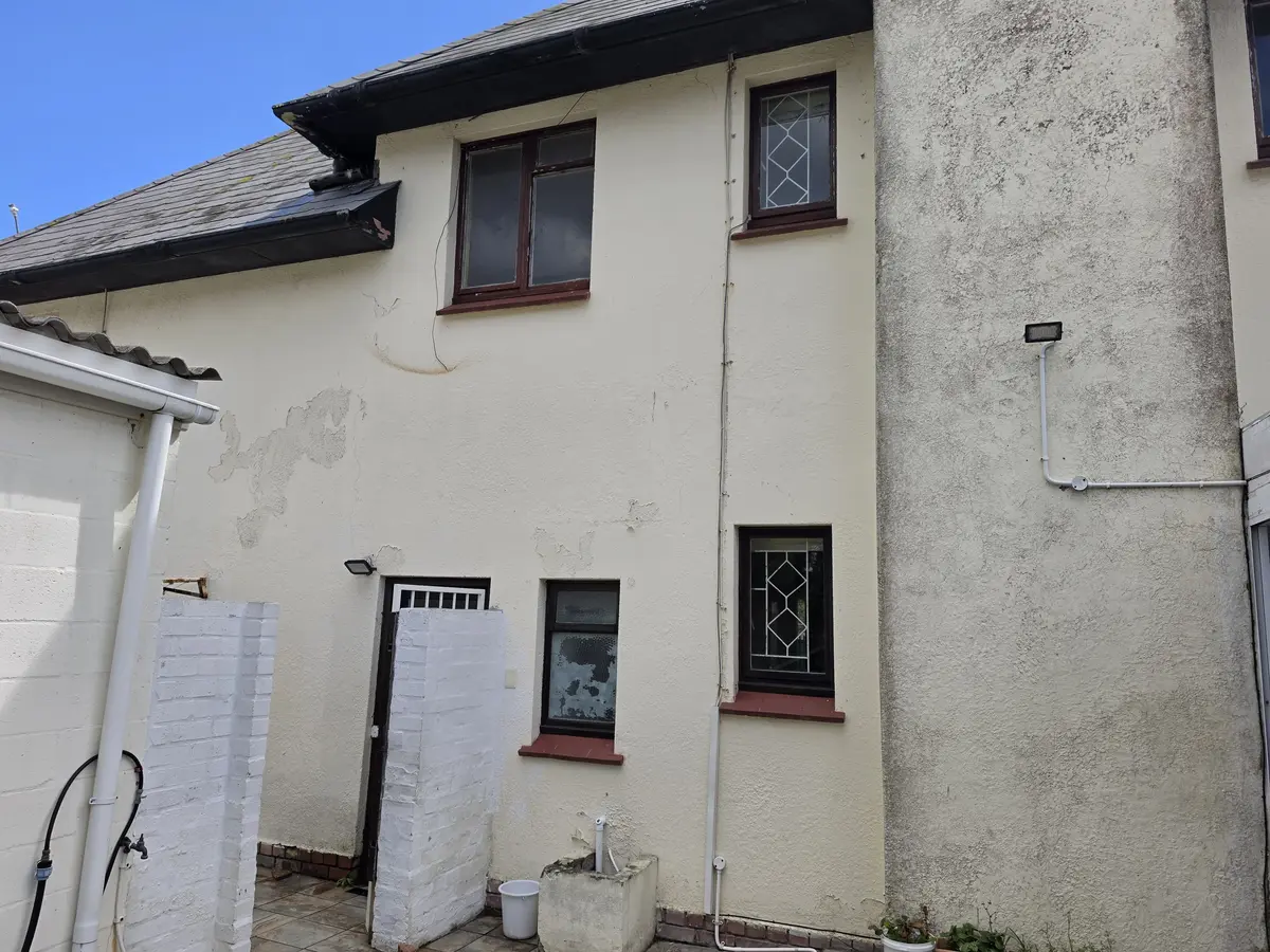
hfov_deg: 73.9
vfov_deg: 58.9
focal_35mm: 23
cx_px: 635
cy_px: 476
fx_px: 844
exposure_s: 1/3657
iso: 64
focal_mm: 6.5
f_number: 1.4
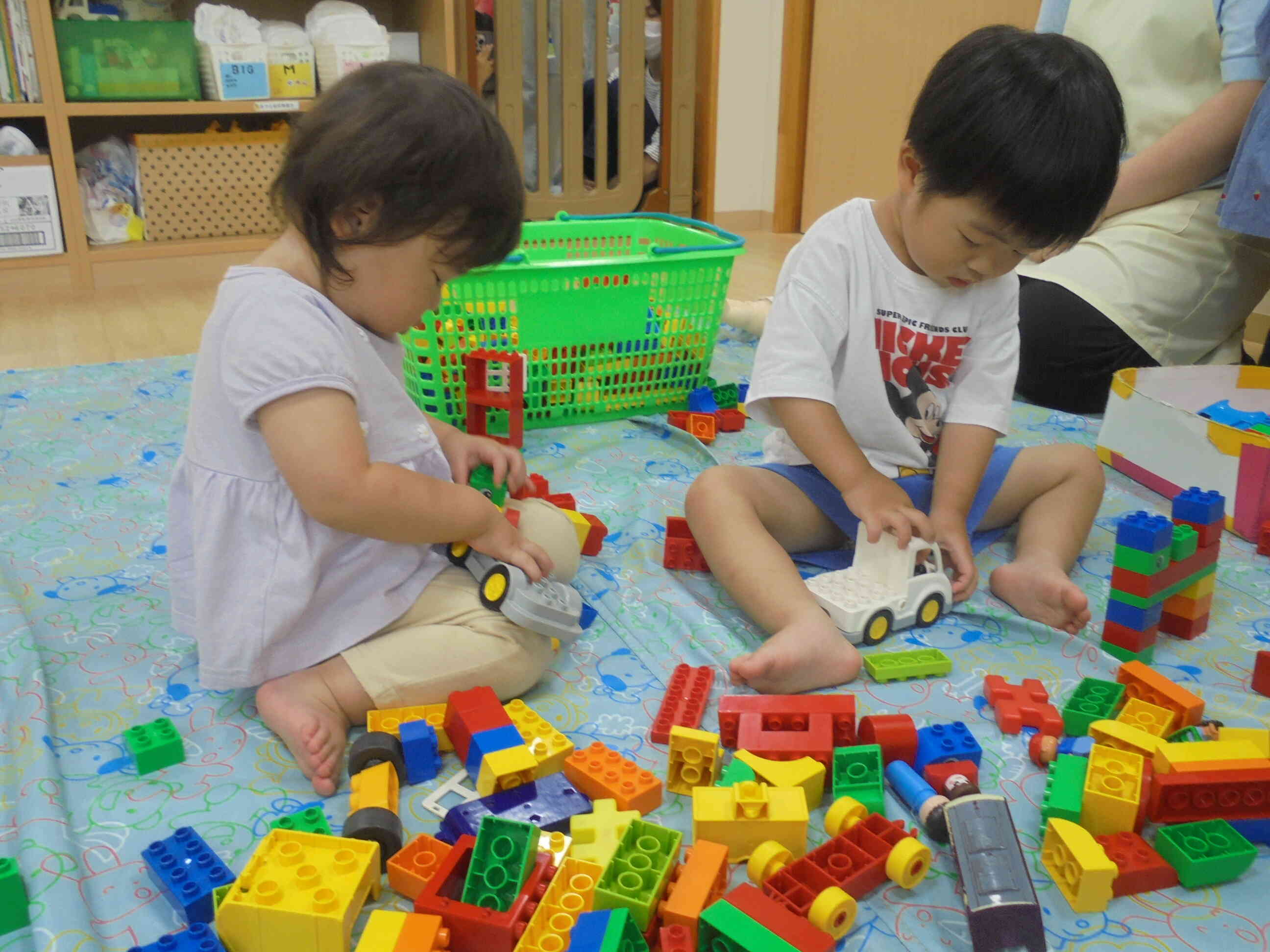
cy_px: 476
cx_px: 635
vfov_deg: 48.2
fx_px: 1064
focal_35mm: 29
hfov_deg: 61.7
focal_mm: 5.3
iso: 100
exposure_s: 1/30
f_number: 3.7
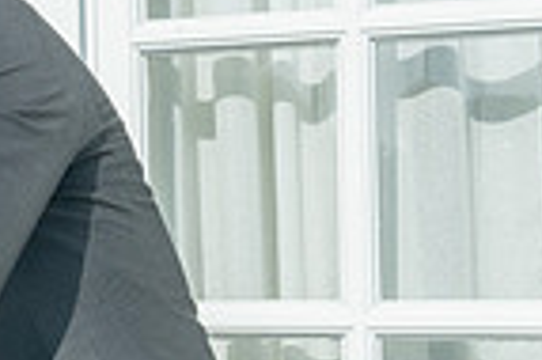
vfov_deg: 10.5
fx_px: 1955
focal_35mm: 130
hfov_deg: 14.3
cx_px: -368
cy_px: 248
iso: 250
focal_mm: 32
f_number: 18
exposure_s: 1/200
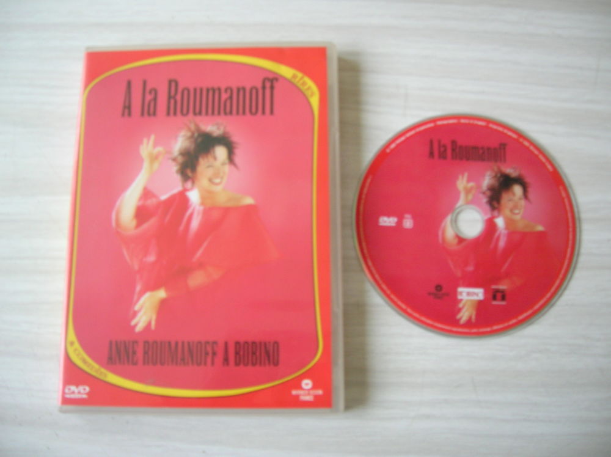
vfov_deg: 41.7
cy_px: 228
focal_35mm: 34
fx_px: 600
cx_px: 306
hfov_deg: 54.0
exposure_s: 1/4
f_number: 2.9
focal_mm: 5.7
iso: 91
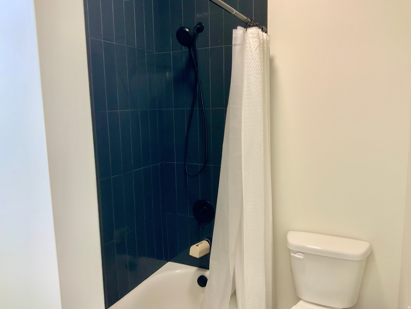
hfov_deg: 61.7
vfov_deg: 48.2
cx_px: 206
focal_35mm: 29
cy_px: 154
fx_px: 344
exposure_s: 1/120
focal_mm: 3
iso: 64
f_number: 1.8
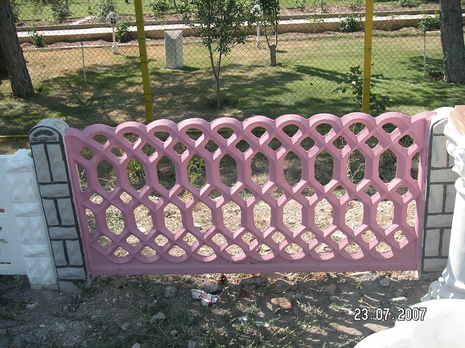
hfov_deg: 42.9
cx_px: 232
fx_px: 591
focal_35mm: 44
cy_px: 174
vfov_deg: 32.9
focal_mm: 7.3
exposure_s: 1/250
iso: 50
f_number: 3.5
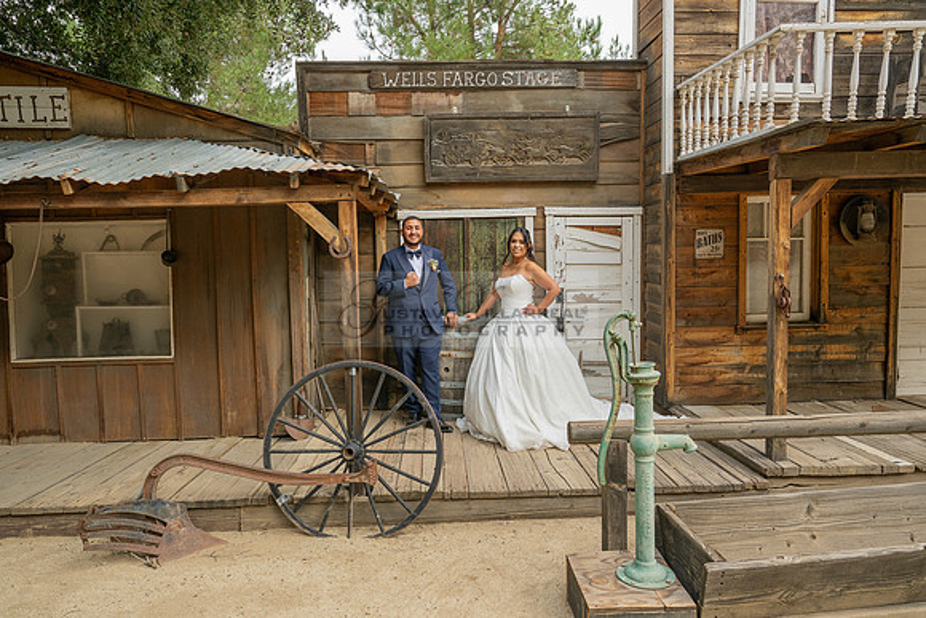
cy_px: 309
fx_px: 643
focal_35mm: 25
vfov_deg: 51.3
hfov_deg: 71.5
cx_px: 463
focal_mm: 25
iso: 320
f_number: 4.5
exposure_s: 1/250
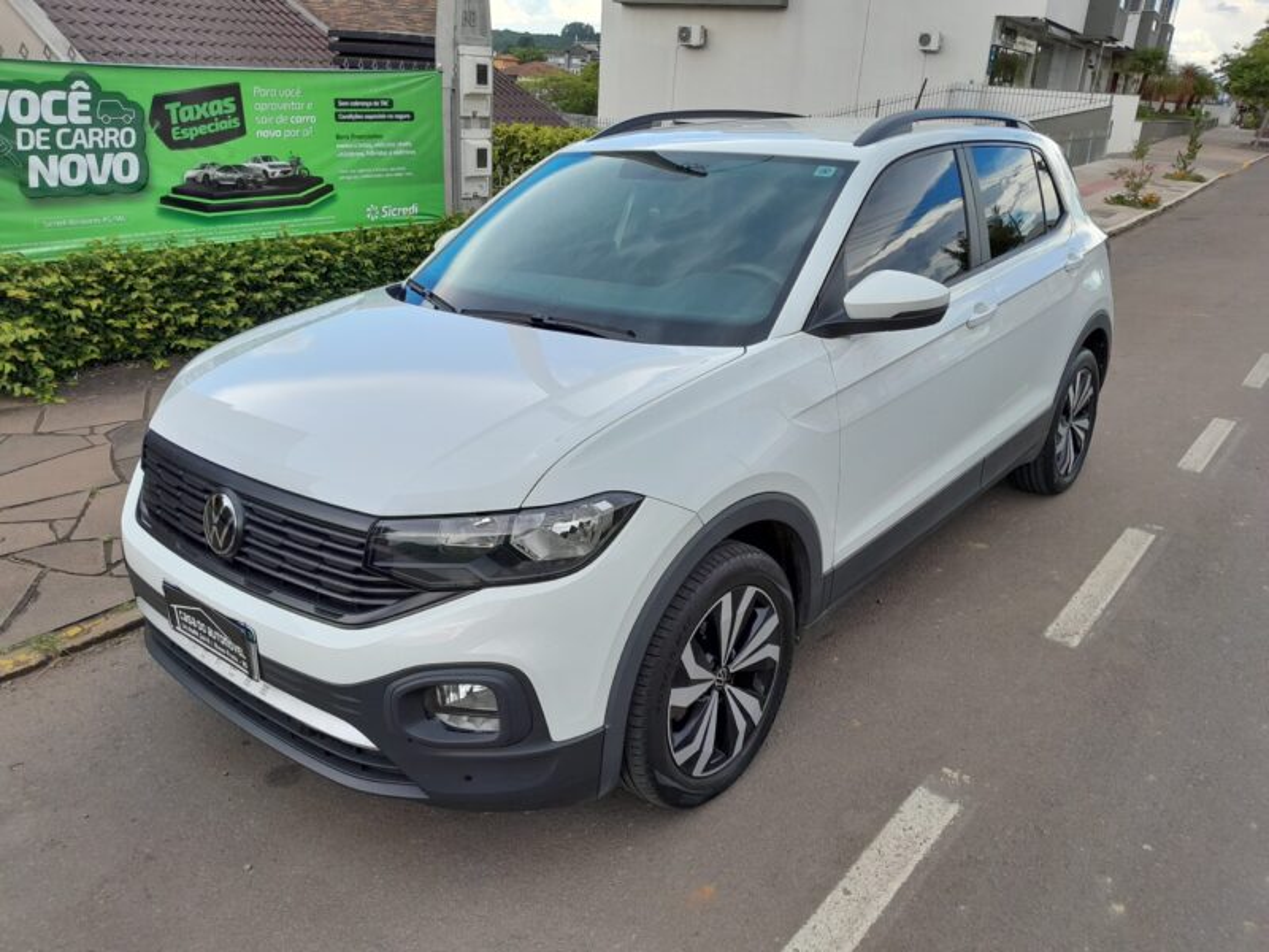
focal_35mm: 26
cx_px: 634
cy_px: 476
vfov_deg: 53.1
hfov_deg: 67.3
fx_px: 953
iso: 40
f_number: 1.8
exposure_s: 1/132
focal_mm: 3.98
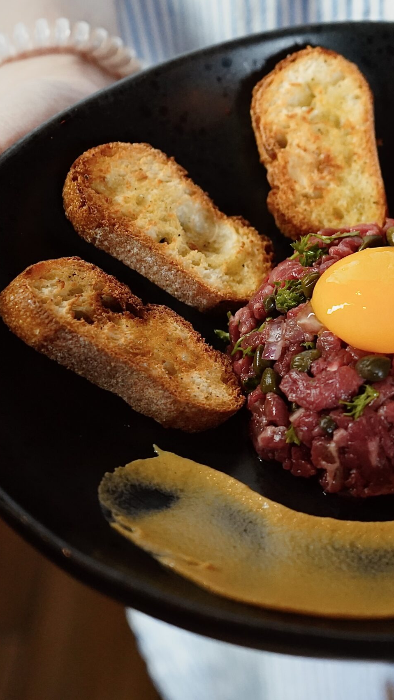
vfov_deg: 33.3
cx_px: 389
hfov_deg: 18.6
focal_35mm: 63
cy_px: 350
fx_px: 1170
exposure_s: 1/160
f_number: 4
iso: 6400
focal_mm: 40
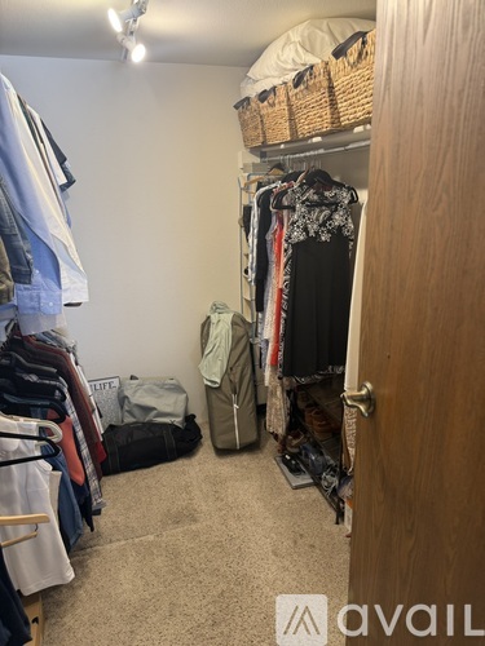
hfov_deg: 56.8
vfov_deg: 71.6
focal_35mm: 24
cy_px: 323
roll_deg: +1.6
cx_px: 242
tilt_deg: -16.9
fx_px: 448
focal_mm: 6.76
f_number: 1.78
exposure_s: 1/60
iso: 125
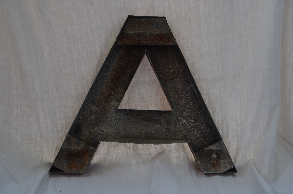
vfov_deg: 39.8
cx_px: 146
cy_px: 97
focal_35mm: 33
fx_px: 268
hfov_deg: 57.3
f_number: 5.6
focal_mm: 22
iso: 110
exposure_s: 1/60
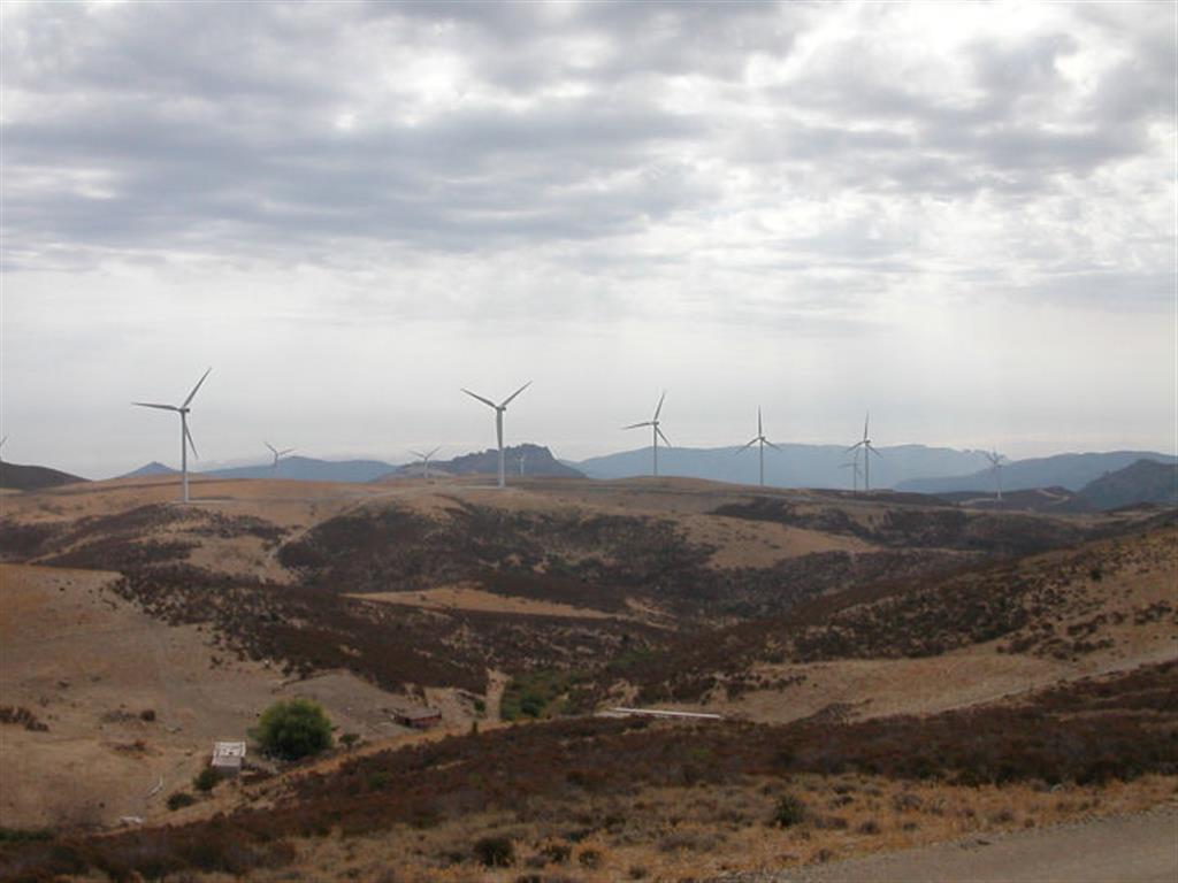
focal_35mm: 37
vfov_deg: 38.7
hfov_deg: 50.1
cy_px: 442
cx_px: 589
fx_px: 1259
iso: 100
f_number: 4.5
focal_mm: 5.6
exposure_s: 1/877
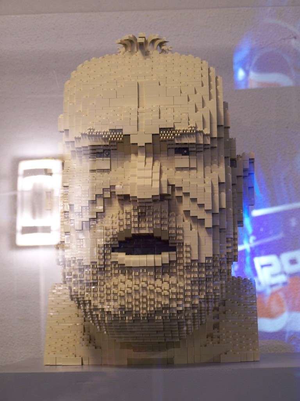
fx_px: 1213
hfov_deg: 14.1
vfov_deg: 18.7
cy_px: 200
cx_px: 150
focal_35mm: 105
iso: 80
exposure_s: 1/2
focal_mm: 17.5
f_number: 3.2
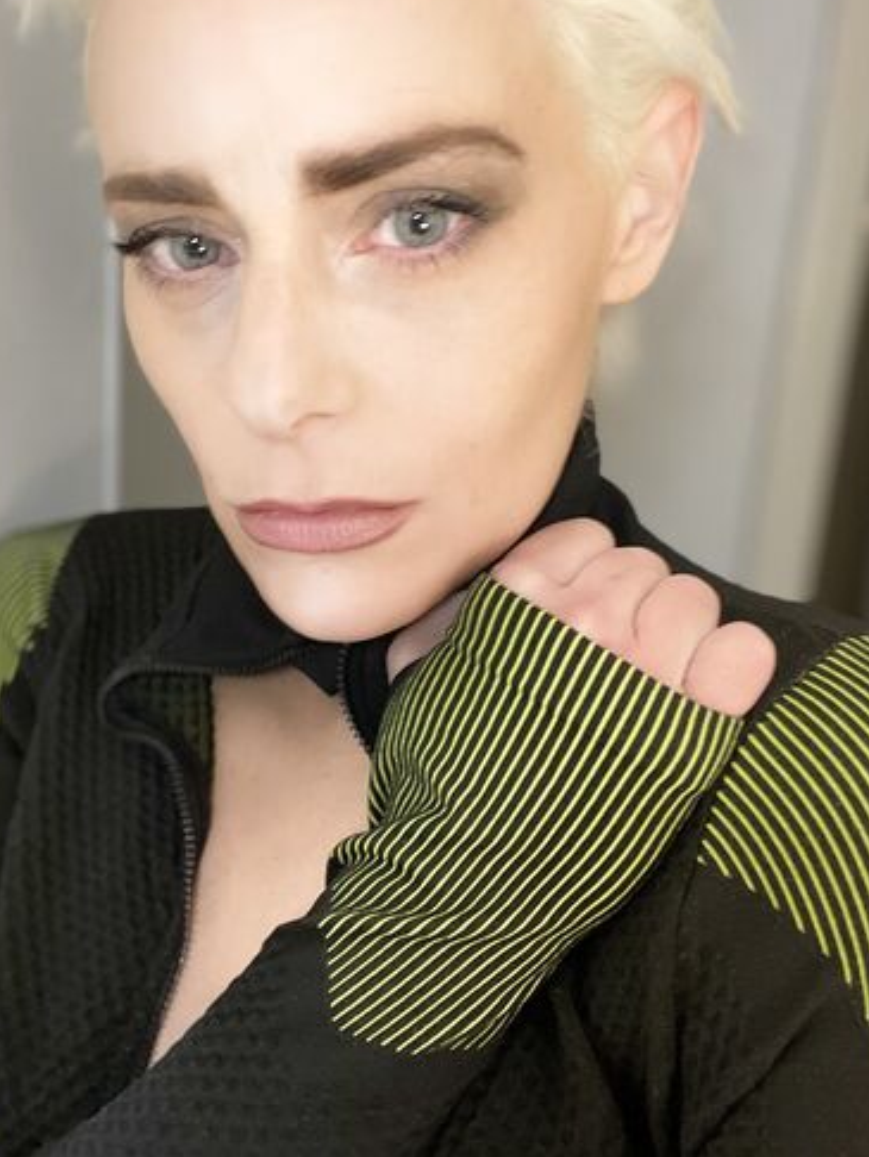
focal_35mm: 39
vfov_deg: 47.8
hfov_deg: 36.7
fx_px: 1304
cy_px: 524
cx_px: 348
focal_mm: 2.71
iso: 250
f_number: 2.2
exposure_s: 1/60
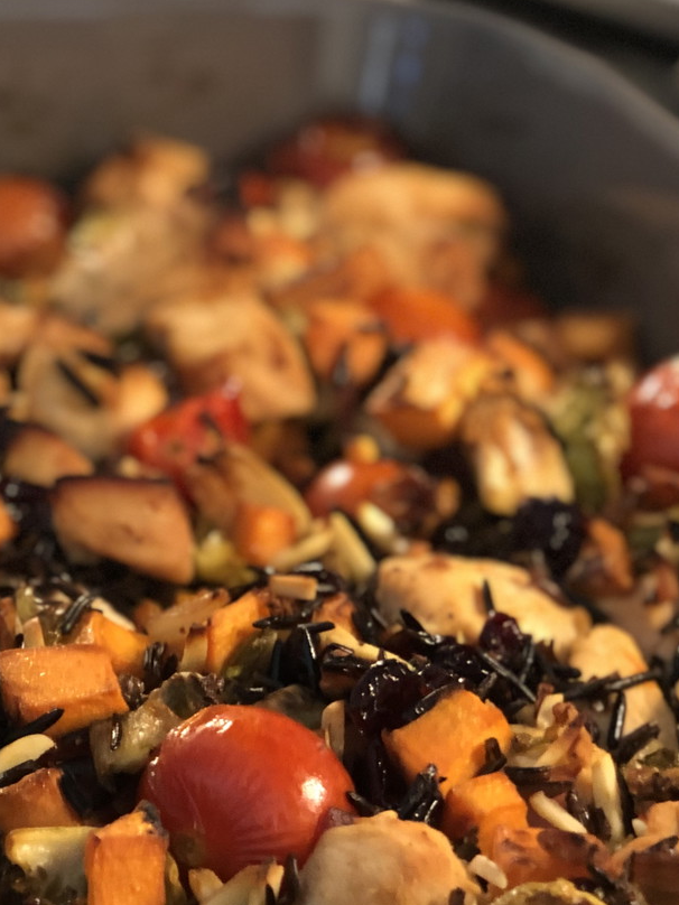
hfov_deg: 14.3
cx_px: 112
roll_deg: -1.9
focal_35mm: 103
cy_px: 534
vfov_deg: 19.1
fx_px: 2694
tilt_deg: -29.3
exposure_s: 1/15
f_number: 2.4
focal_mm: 6
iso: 160
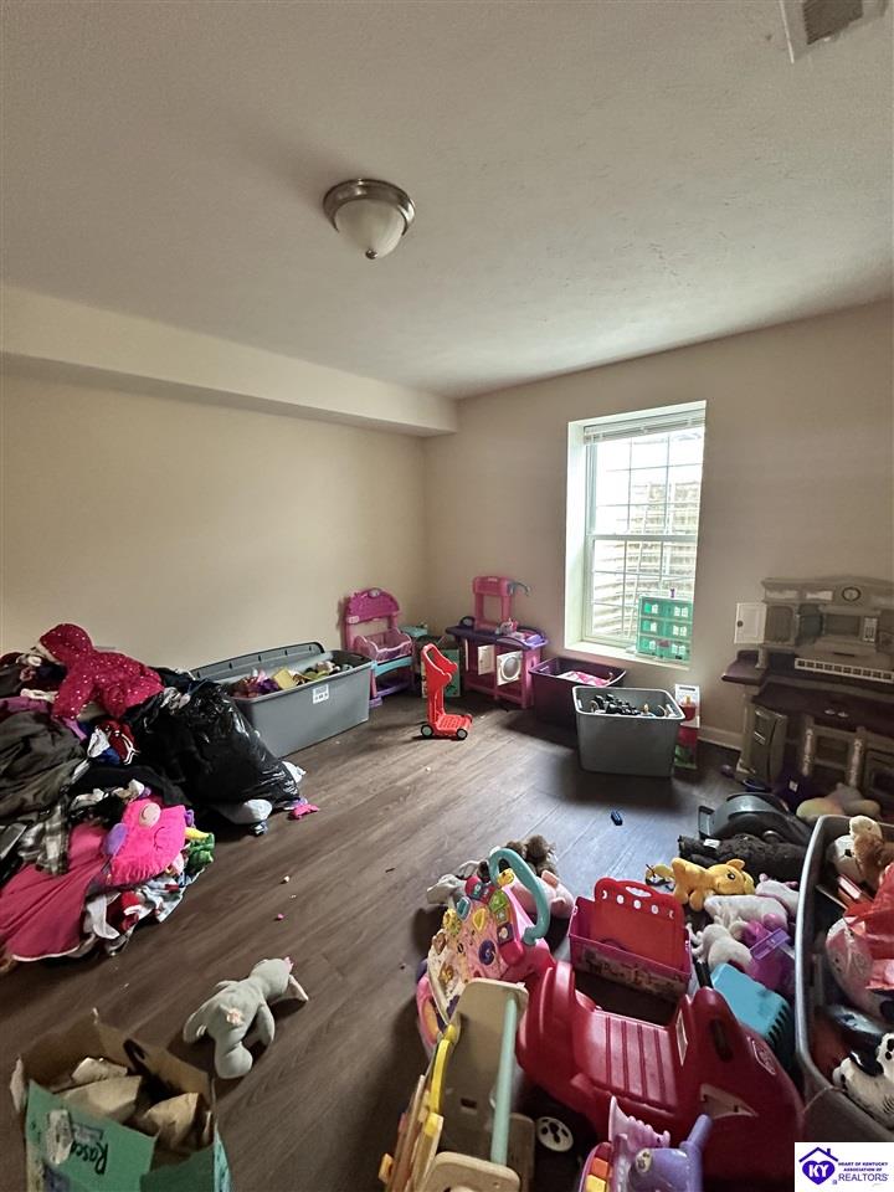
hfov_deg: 85.7
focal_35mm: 14
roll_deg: +1.5
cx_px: 447
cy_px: 596
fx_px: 482
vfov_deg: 102.1
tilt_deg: -8.1
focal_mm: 2.22
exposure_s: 1/60
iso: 640
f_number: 2.2
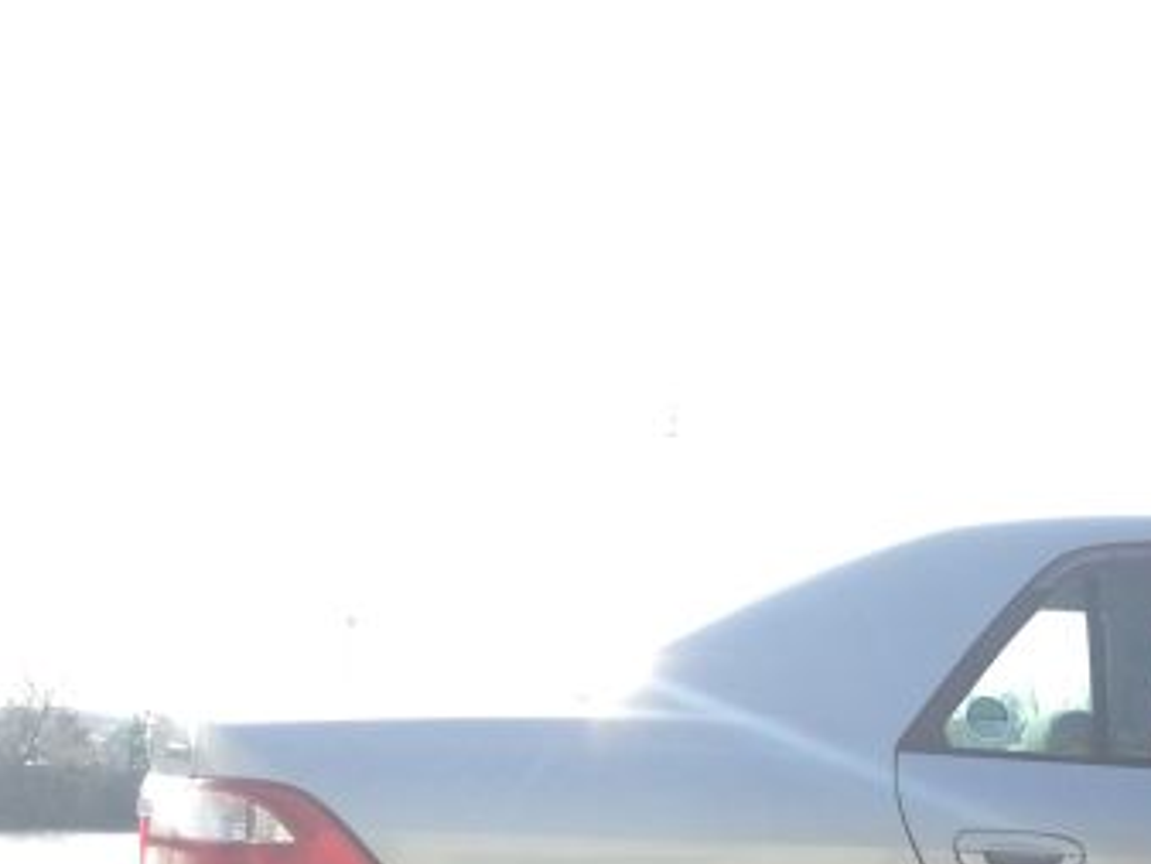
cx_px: 1253
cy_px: 970
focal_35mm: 83
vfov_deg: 17.2
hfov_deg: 22.3
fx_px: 2761
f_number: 2.4
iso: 50
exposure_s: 1/920
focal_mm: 4.28
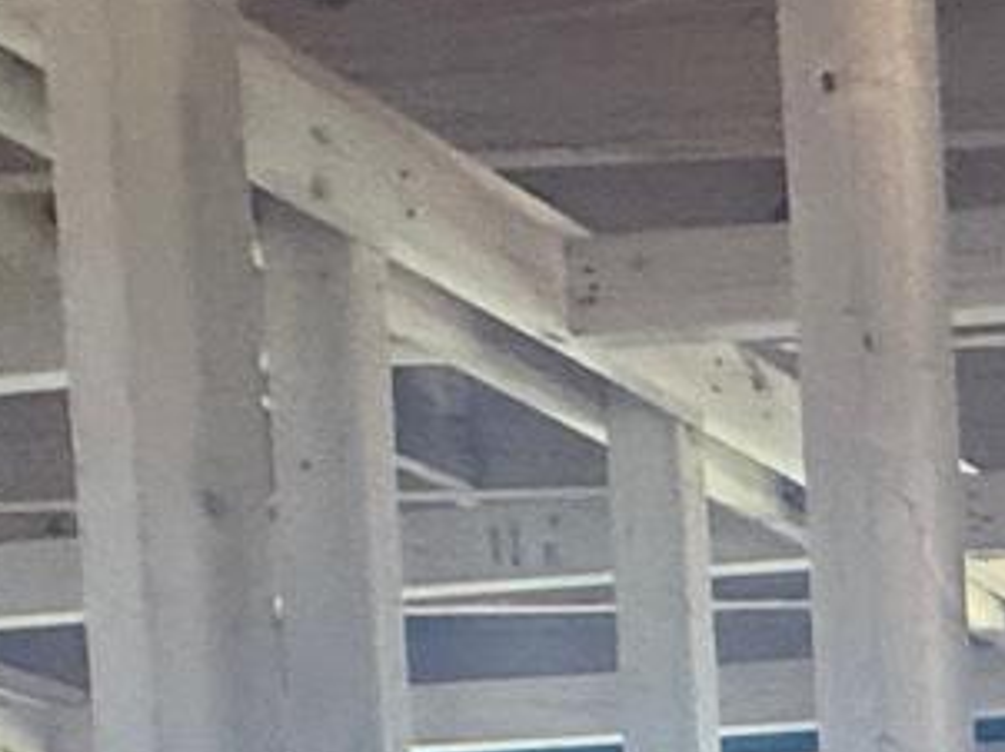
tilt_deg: -2.8
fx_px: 2756
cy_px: 1630
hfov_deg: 14.8
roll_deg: +2.1
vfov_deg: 12.9
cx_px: 2266
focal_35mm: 95
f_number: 2.2
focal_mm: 2.22
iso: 400
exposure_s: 1/60
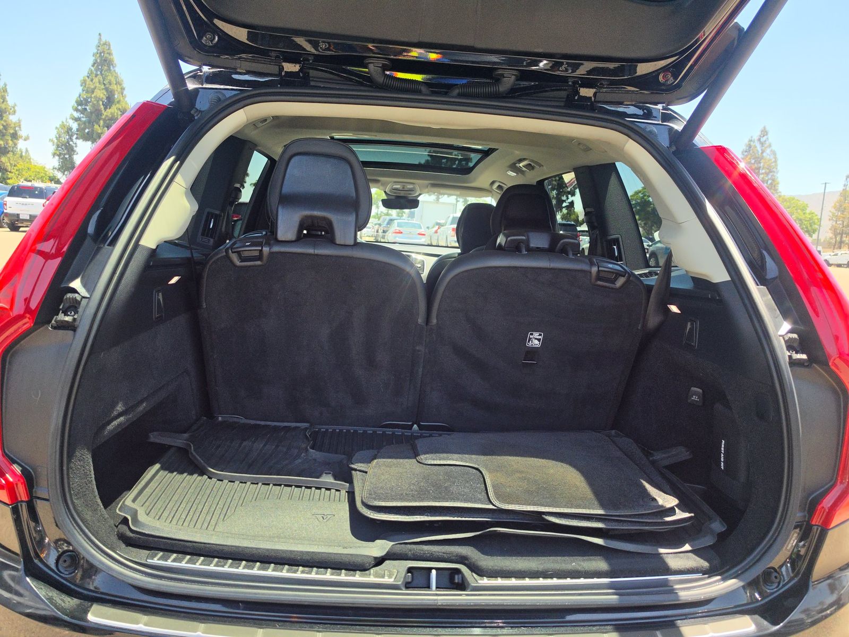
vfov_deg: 58.9
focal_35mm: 23
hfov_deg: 73.9
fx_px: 564
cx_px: 424
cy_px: 318
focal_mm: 6.5
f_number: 1.4
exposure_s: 1/1699
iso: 63
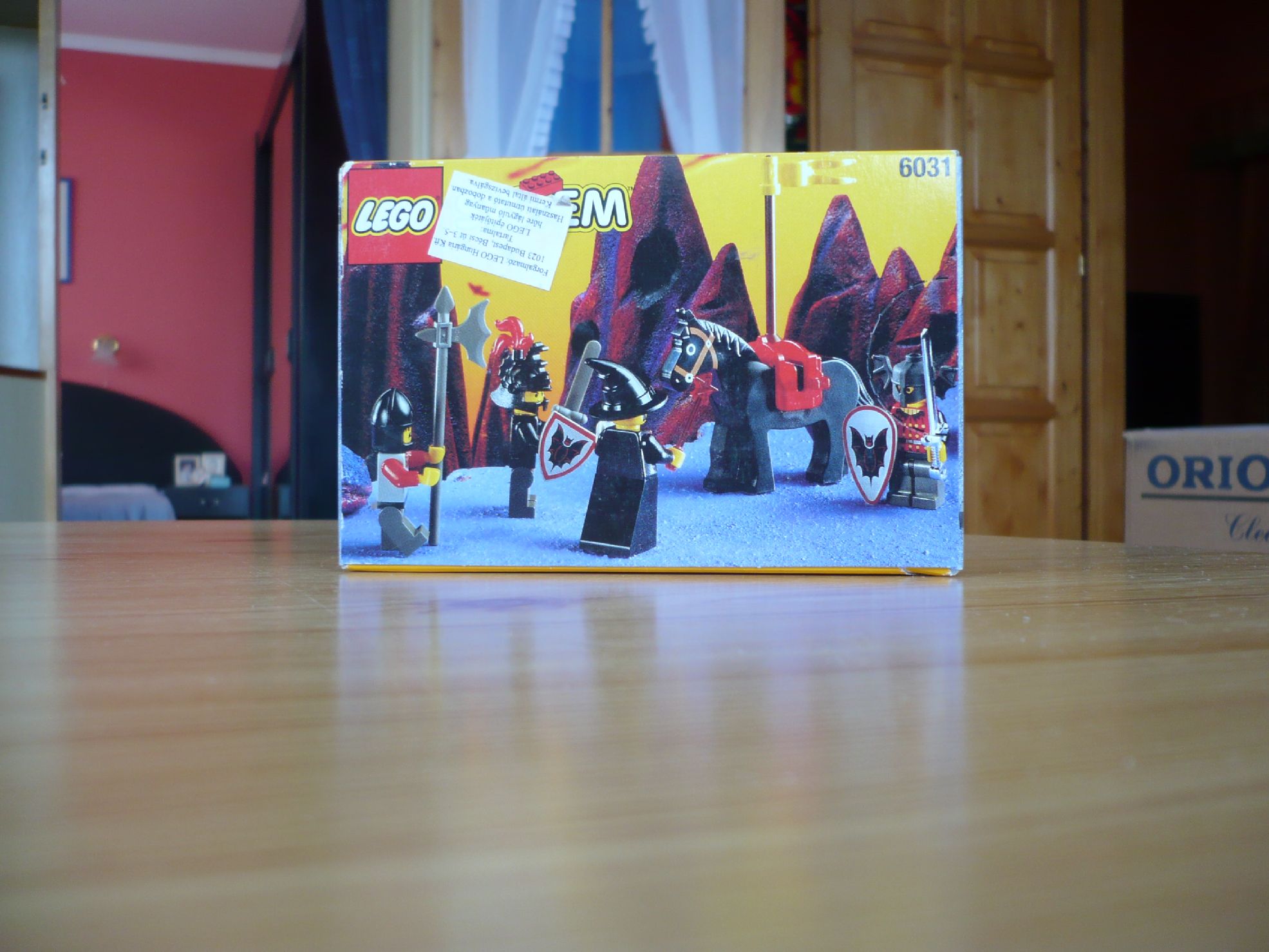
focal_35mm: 35
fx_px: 1283
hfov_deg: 52.6
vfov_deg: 40.7
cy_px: 476
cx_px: 634
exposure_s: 1/30
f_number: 2.8
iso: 100
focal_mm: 5.8
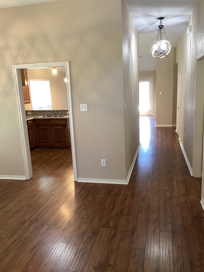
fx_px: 244
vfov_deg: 58.4
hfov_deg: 45.4
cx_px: 102
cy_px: 136
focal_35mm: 31
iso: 200
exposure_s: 1/50
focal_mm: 3.3
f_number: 2.4
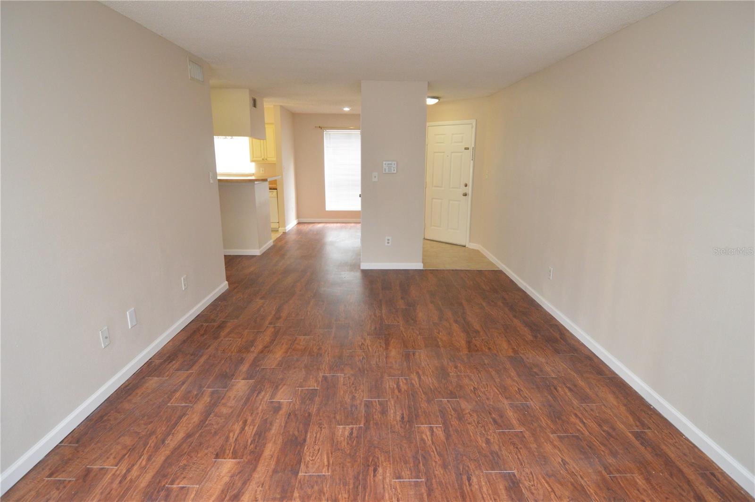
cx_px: 378
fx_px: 377
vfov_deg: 67.3
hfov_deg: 90.1
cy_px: 251
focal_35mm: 18
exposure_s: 1/60
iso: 1400
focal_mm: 12
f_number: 4
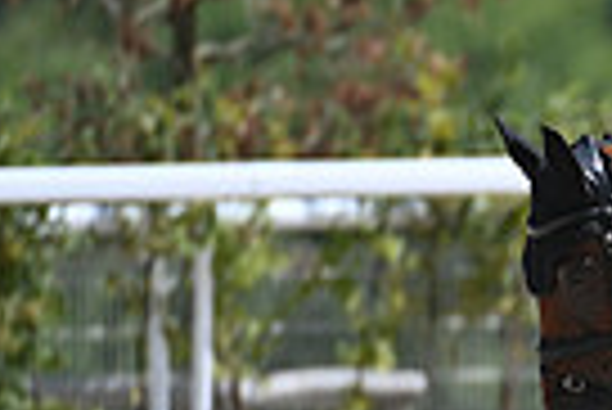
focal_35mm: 1702
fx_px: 28965
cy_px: 358
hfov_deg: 1.2
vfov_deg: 0.8
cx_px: 1197
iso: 360
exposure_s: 1/1600
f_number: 4.5
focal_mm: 400
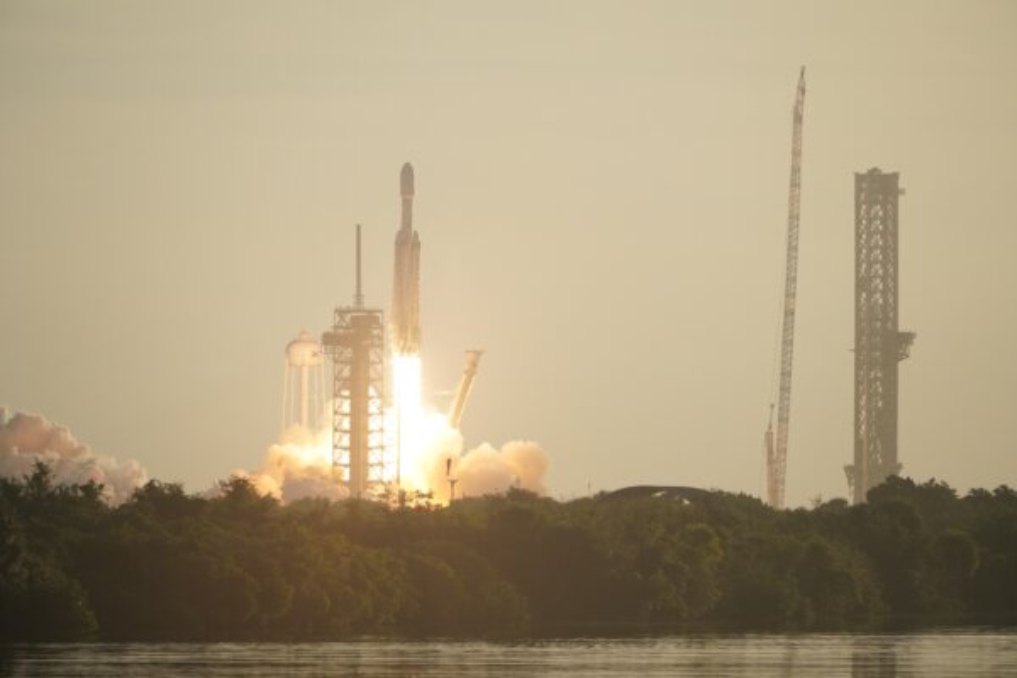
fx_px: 14067
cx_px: 508
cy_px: 339
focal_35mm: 498
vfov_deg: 2.8
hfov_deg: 4.1
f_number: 7.1
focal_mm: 332
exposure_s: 1/3200
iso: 800
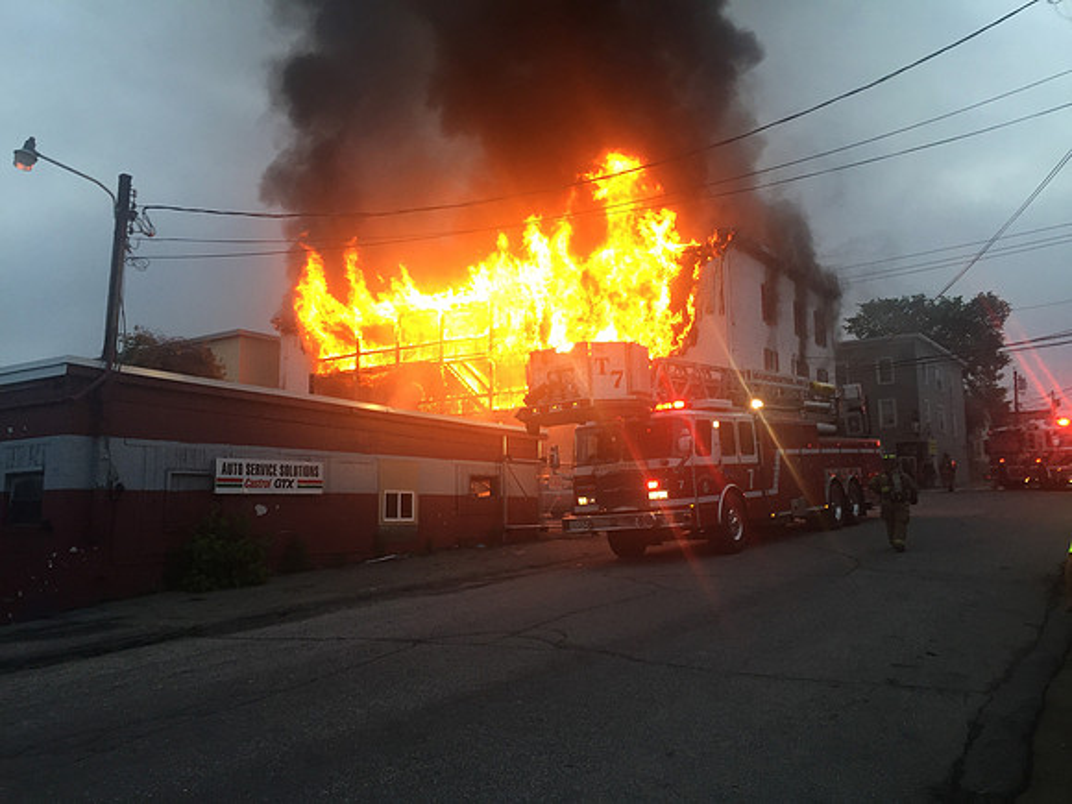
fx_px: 898
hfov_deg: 61.7
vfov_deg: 48.2
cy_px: 402
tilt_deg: +5.9
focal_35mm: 29
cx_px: 536
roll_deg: +0.4
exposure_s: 1/120
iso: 50
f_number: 2.2
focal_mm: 4.15
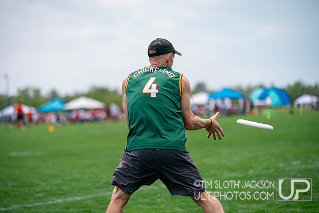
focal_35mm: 127
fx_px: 1126
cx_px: 160
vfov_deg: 10.8
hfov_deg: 16.1
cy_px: 106
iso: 500
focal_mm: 127
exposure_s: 1/8000
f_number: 2.8
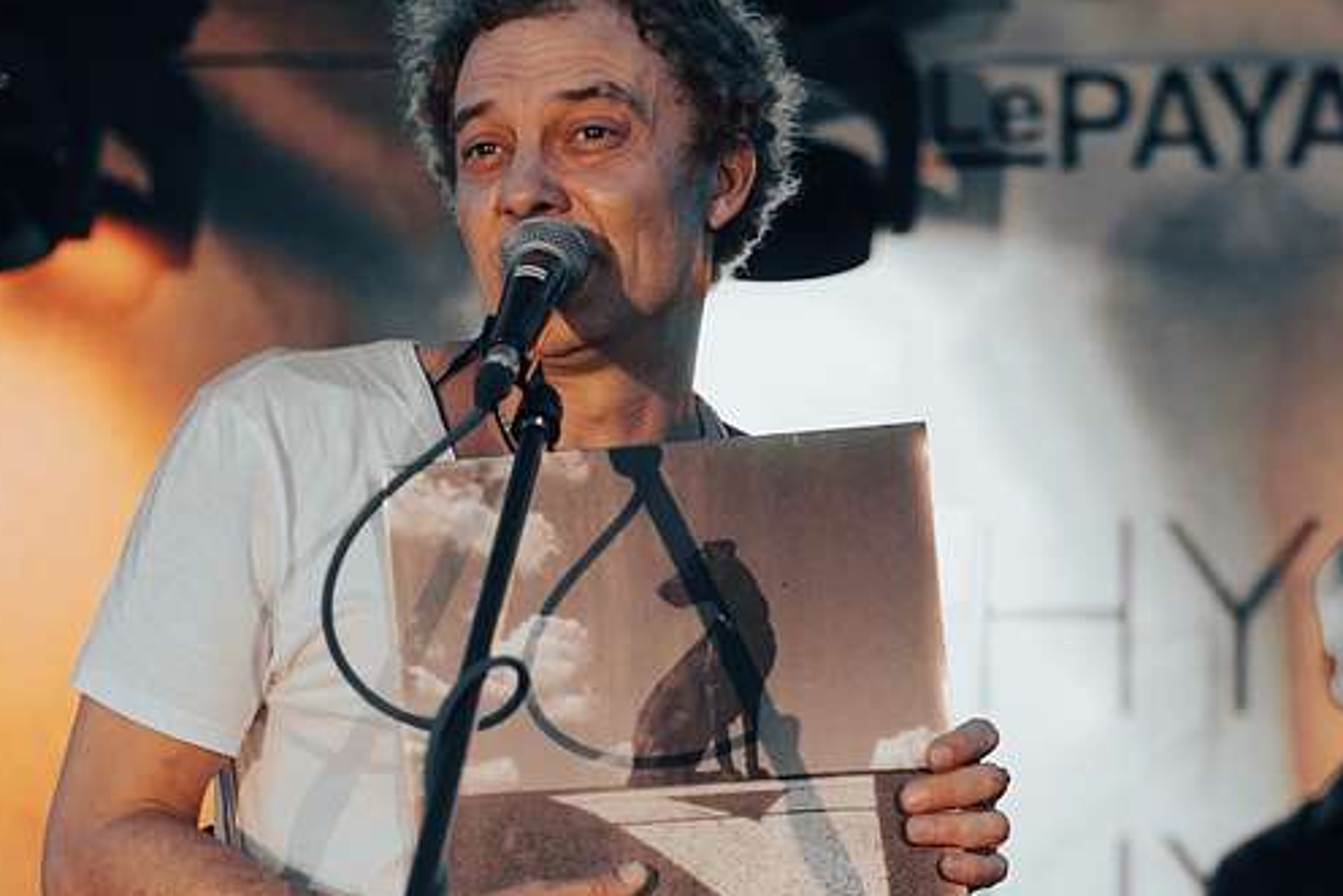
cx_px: 1086
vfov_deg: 11.3
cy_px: 774
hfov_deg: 16.8
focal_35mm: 121
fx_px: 4515
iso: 640
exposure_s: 1/250
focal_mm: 50
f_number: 1.8
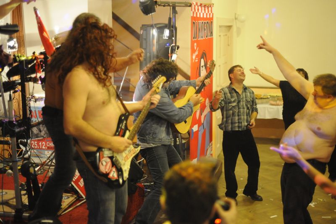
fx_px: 467
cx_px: 168
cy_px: 112
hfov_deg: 39.6
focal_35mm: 50
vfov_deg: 27.0
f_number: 1.8
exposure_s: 1/100
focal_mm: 50
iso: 4500
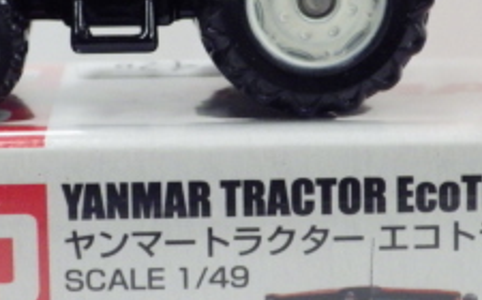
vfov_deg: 8.7
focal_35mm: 151
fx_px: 1981
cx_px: 156
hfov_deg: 13.8
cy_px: 116
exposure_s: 1/60
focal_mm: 9
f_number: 3.8
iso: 400
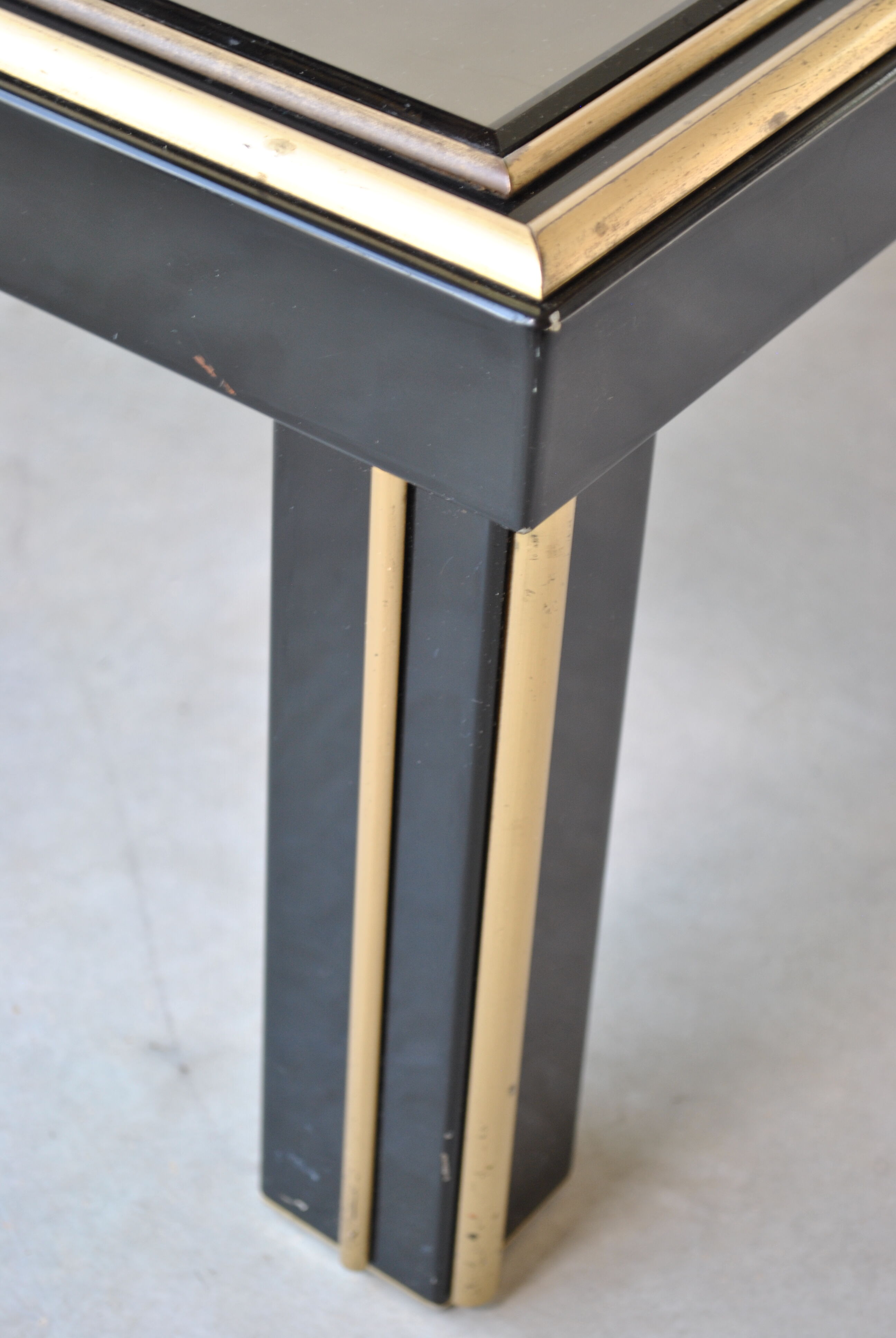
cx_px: 448
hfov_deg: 16.6
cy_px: 669
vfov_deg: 24.6
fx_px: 3071
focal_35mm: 82
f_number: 5.6
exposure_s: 1/20
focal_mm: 55
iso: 200
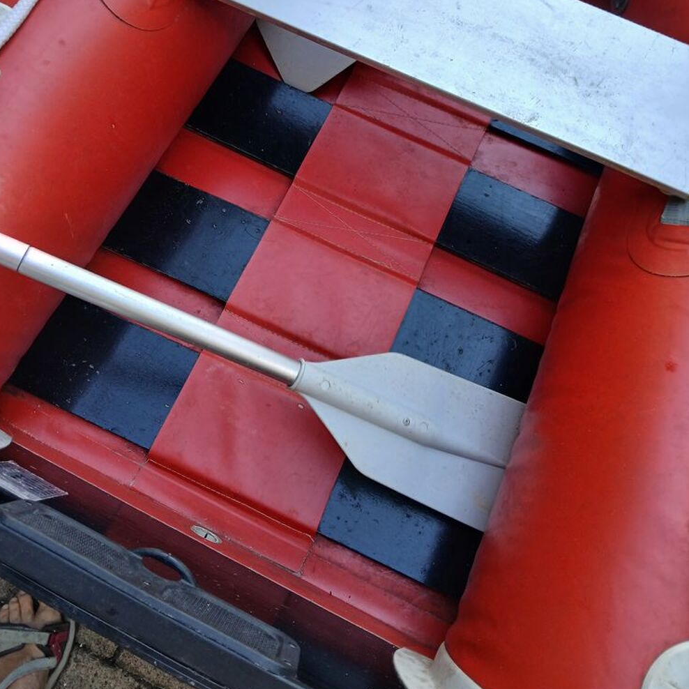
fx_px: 698
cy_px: 258
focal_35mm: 31
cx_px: 343
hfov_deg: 52.5
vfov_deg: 52.0
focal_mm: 3.98
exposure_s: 1/50
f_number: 1.8
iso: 32
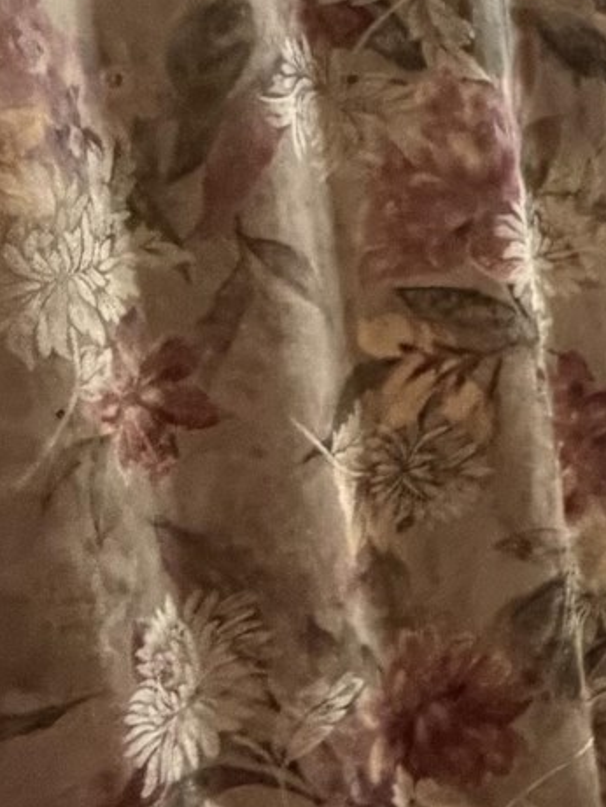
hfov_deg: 14.6
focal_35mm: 70
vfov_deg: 27.7
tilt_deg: -10.6
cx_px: 1412
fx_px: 1633
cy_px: 476
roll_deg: +0.3
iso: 640
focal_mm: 2.22
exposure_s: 1/60
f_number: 2.2
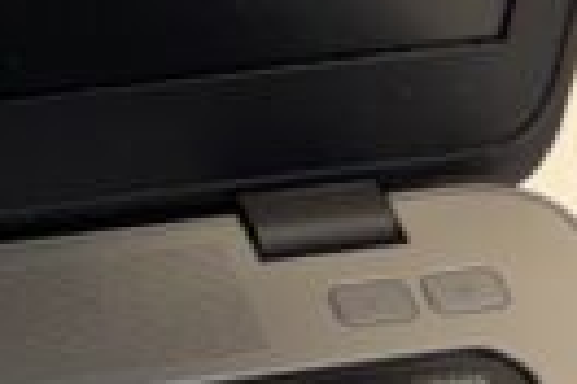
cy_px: 279
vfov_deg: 7.1
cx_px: -463
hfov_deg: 10.1
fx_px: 3093
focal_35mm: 193
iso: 160
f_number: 1.78
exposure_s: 1/100
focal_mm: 6.76
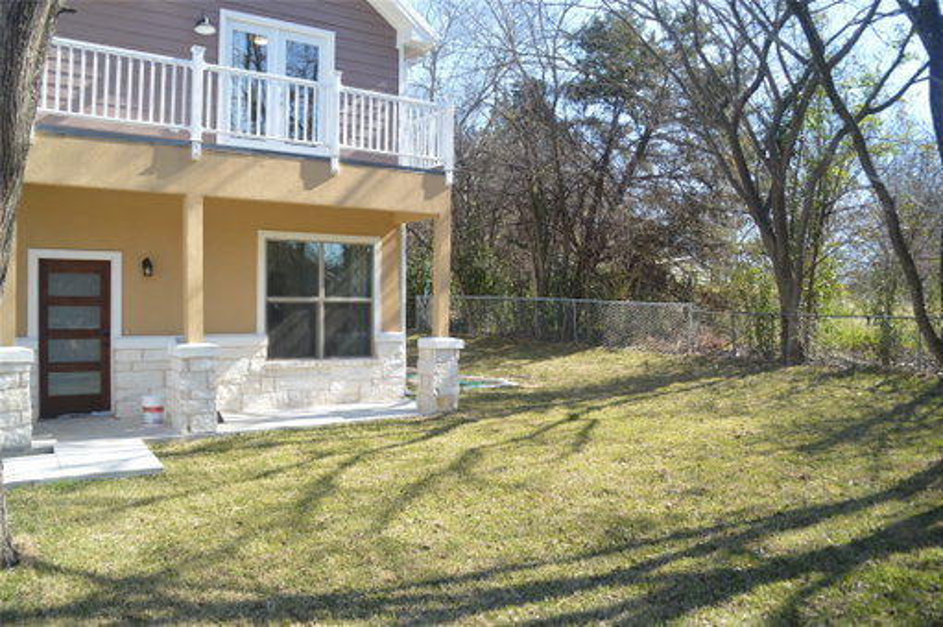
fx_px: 707
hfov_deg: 67.4
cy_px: 314
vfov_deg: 47.9
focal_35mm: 27
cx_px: 472
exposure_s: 1/160
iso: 100
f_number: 6.3
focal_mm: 18
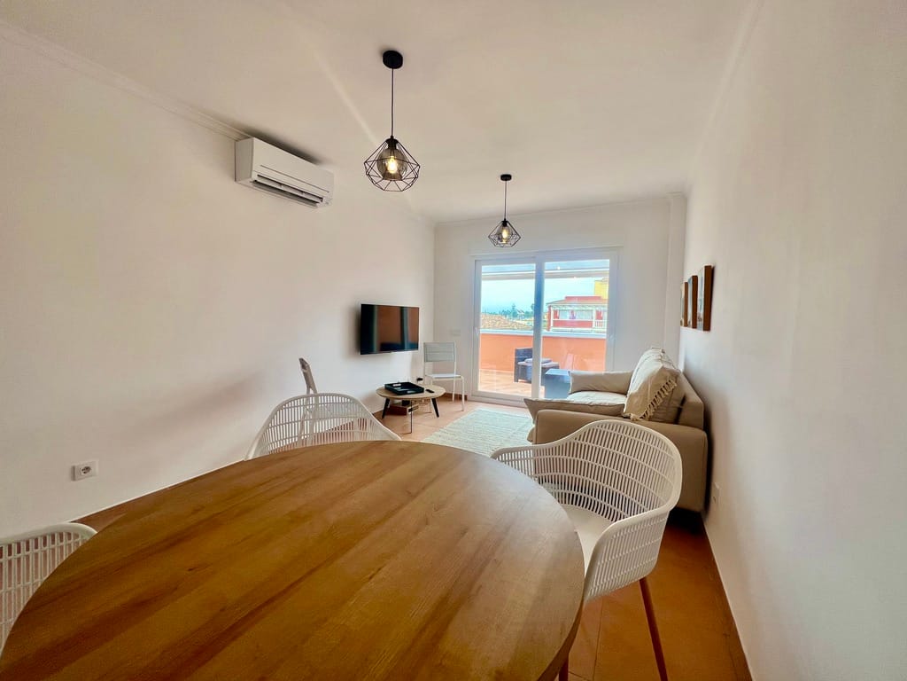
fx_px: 341
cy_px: 340
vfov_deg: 89.9
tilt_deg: -3.6
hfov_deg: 106.2
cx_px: 454
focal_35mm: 13
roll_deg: -0.8
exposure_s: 1/100
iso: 32
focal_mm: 1.57
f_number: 1.8
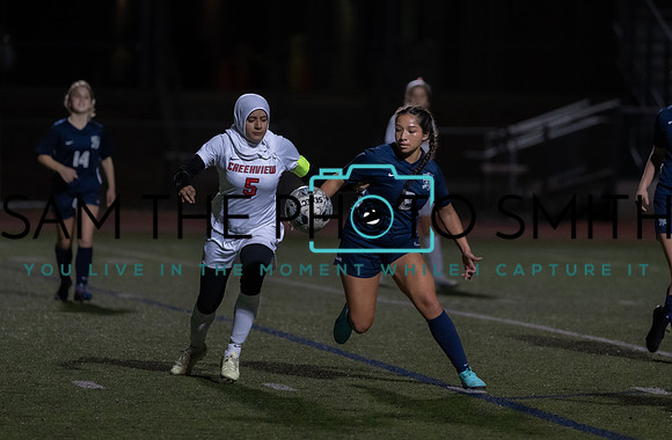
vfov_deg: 4.7
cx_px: 346
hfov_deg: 7.2
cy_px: 190
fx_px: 5364
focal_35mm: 289
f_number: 2.8
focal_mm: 200
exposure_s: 1/1000
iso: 4000
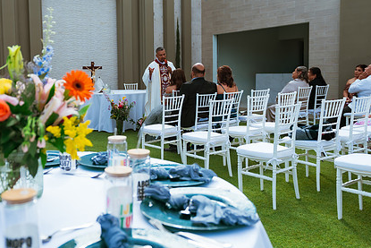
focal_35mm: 36
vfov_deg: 36.8
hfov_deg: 52.5
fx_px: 371
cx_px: 137
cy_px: 99
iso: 100
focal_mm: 24
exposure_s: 1/1250
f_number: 2.8
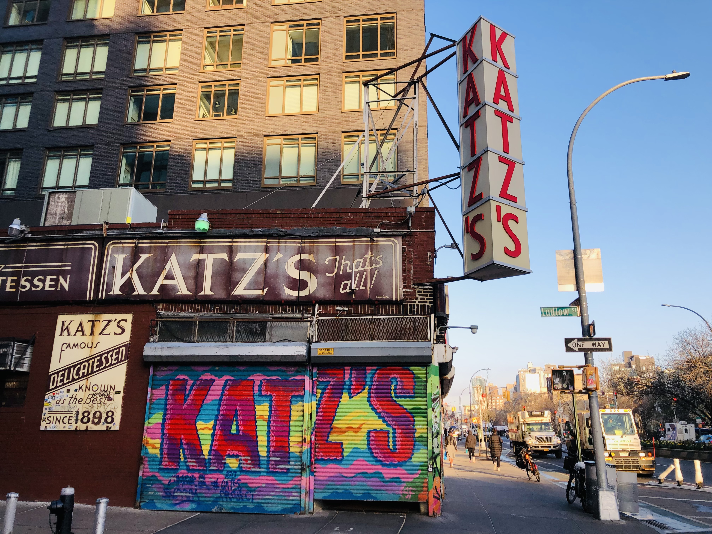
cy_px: 267
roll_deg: -0.4
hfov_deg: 63.4
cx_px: 356
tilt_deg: +15.9
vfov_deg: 49.7
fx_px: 576
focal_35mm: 28
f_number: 1.8
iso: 20
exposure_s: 1/422
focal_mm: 3.99
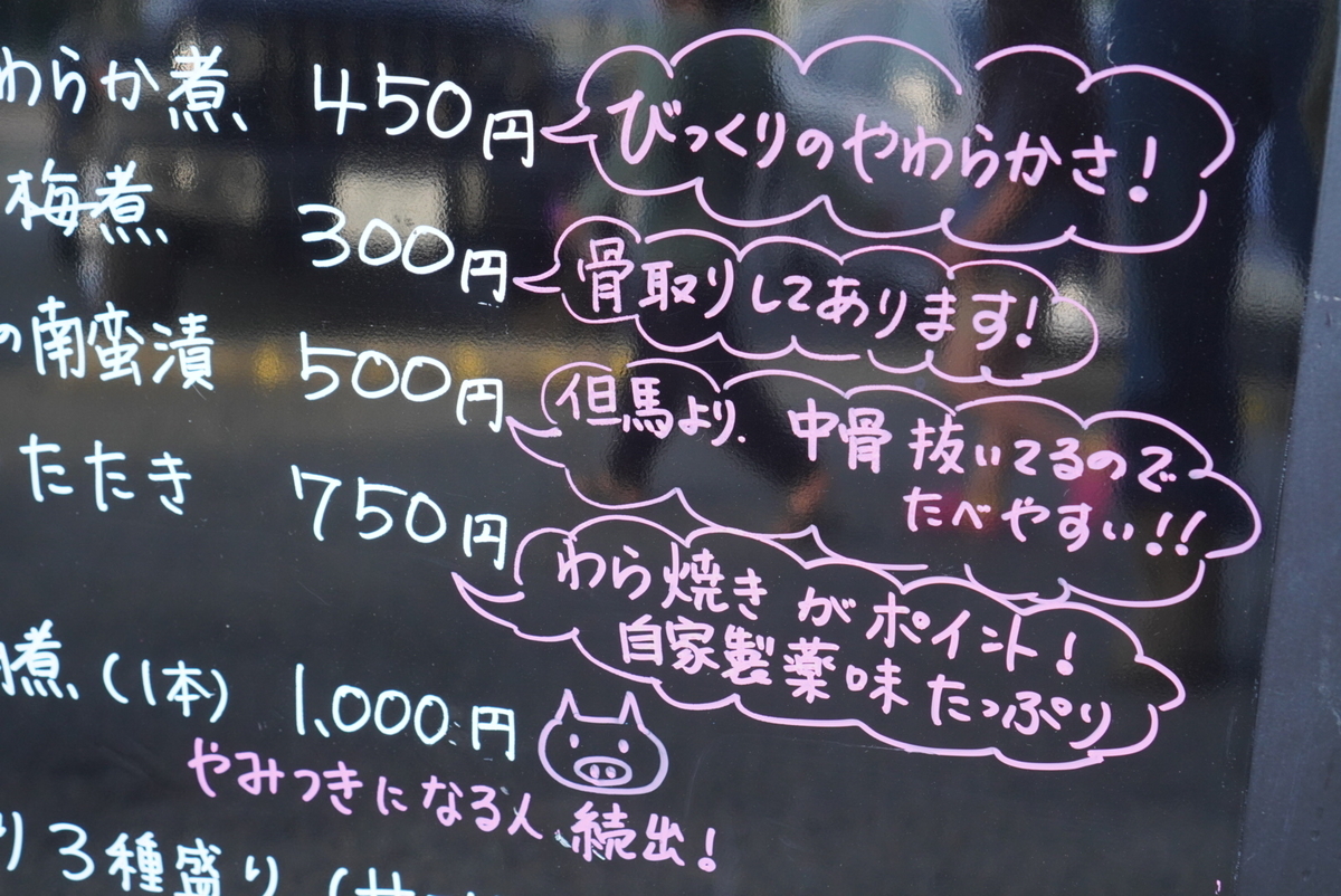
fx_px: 1957
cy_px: 448
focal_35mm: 52
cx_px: 670
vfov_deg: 25.8
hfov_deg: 37.8
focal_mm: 35
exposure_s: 1/60
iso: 800
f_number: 5.6
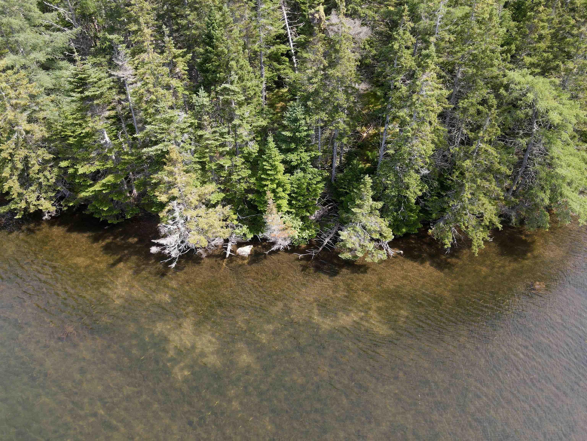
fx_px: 407
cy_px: 220
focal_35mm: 24
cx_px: 294
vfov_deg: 56.8
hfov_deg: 71.6
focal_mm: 4.5
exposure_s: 1/125
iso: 100
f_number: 2.8
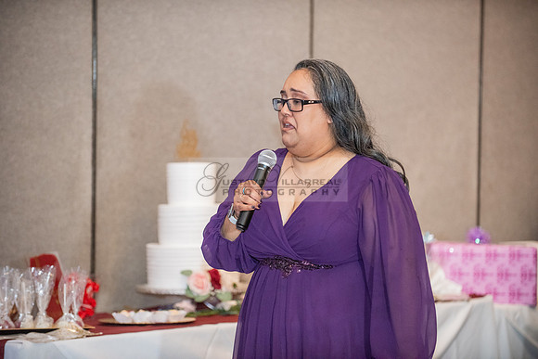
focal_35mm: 140
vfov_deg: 9.8
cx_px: 269
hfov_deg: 14.7
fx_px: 2093
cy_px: 180
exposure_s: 1/250
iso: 3200
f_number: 2.8
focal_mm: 140
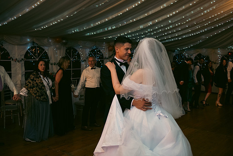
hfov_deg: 50.7
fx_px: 246
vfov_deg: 35.1
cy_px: 78
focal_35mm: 38
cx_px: 116
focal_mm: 38
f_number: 3.5
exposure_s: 1/160
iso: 800
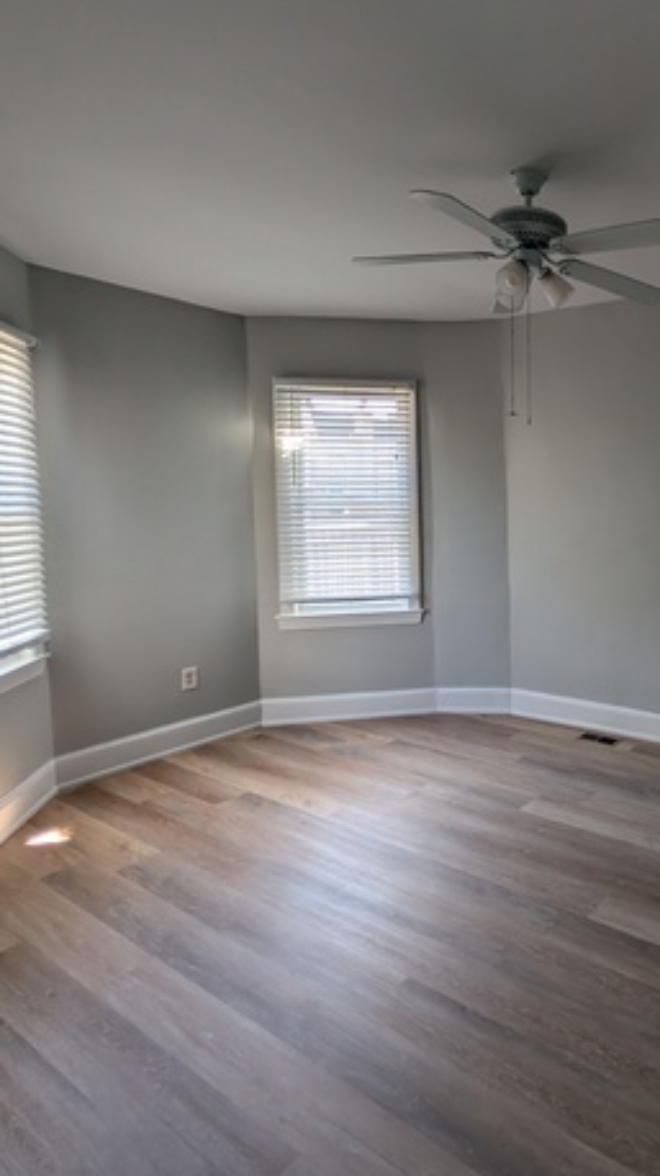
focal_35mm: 19
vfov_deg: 89.4
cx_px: 627
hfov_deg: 49.8
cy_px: 544
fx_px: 592
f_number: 1.7
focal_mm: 2.02
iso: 49
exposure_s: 1/91.6
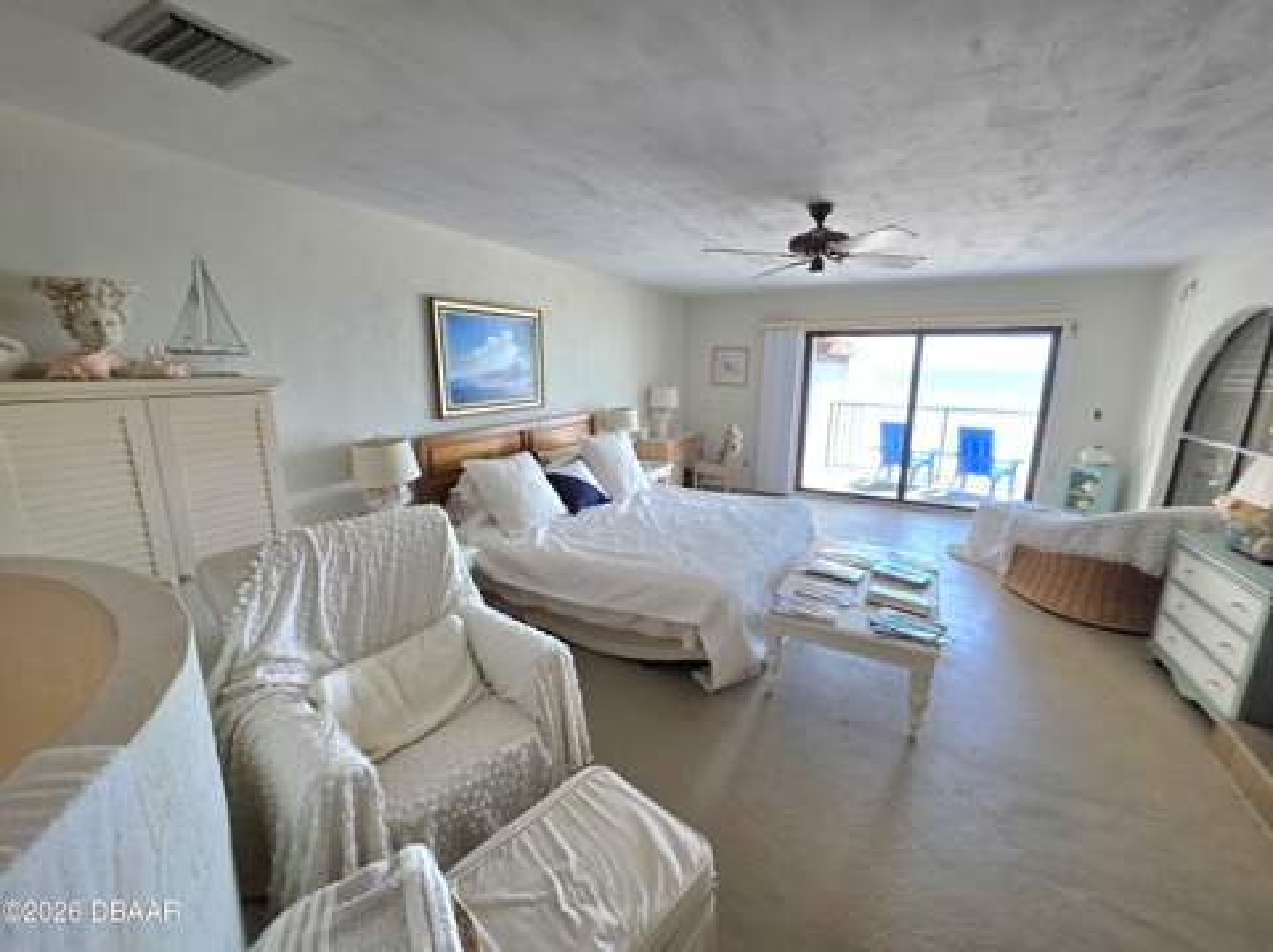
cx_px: 636
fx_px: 478
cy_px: 476
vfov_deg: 89.8
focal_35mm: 13
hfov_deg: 106.2
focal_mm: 2.2
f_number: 1.9
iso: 80
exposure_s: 1/120
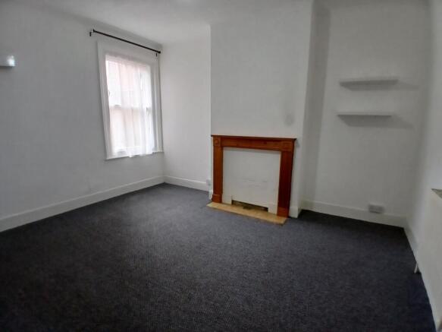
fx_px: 217
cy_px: 166
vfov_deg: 74.7
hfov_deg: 91.0
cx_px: 221
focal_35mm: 17
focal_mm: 1.4
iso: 100
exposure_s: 1/33.3
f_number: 2.2
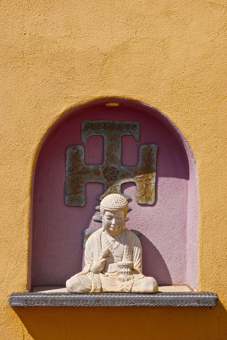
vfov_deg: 20.3
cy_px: 170
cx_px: 114
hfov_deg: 13.6
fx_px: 950
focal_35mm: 100
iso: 100
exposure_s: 1/400
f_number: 9
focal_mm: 67
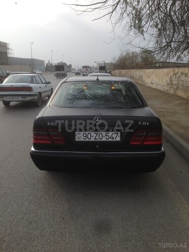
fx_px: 240
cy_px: 126
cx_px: 94
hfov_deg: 42.9
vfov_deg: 55.4
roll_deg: +0.2
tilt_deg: -13.8
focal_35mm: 33
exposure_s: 1/985
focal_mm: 4.12
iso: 50
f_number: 2.4
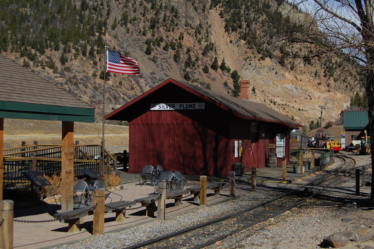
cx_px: 223
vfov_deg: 29.8
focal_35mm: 45
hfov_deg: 43.4
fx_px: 467
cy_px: 114
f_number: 5.6
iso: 200
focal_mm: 24
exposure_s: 1/2000
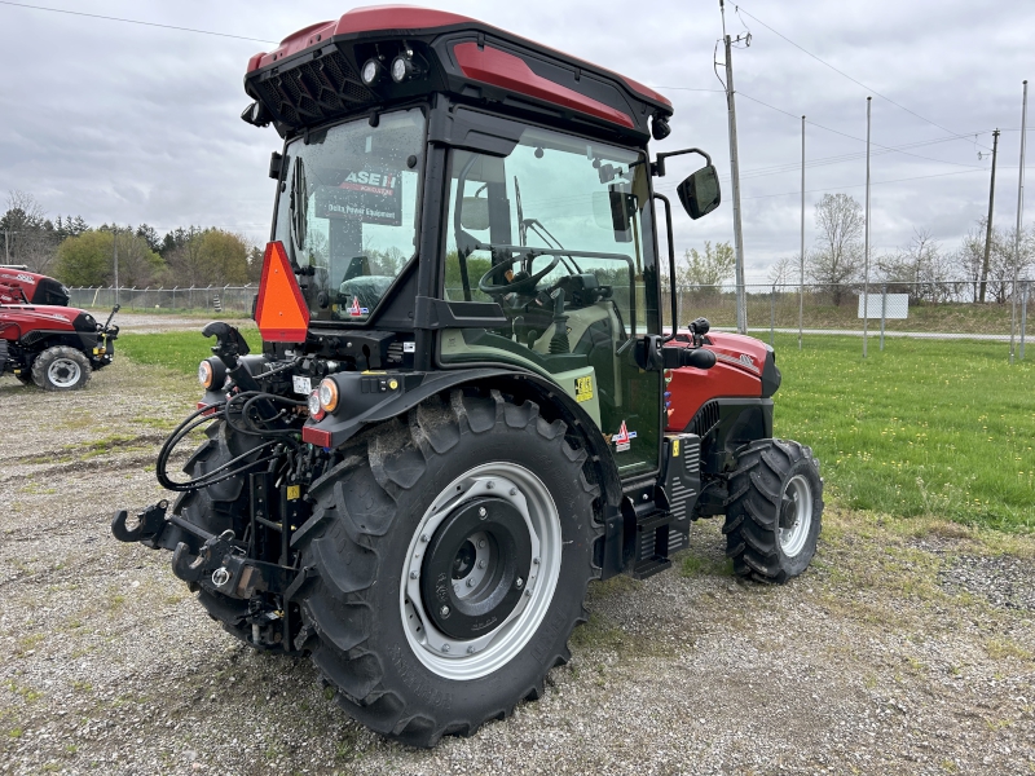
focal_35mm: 26
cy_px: 388
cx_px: 518
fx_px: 777
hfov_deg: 67.3
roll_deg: +1.0
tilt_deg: -3.4
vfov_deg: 53.1
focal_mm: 5.7
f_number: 1.5
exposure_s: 1/940
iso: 50
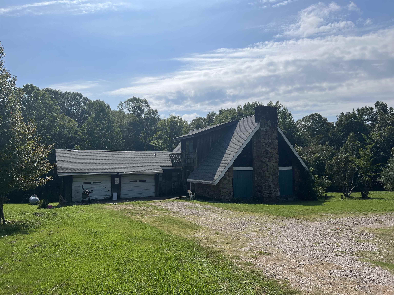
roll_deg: +0.6
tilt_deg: +3.4
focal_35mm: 26
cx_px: 197
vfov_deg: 53.1
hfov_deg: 67.3
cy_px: 148
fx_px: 296
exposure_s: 1/12658
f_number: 1.5
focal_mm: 5.7
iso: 50
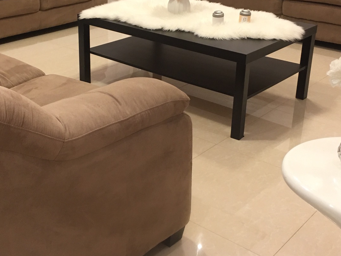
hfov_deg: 36.7
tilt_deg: -21.0
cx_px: 142
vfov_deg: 27.9
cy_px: 95
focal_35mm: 52
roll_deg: -0.3
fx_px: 512
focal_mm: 4.15
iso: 50
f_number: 2.2
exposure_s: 1/15
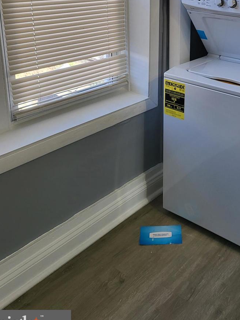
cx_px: 190
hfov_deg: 33.4
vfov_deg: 42.6
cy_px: 60
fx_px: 388
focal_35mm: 42
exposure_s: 1/120
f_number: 1.8
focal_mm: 5
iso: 50
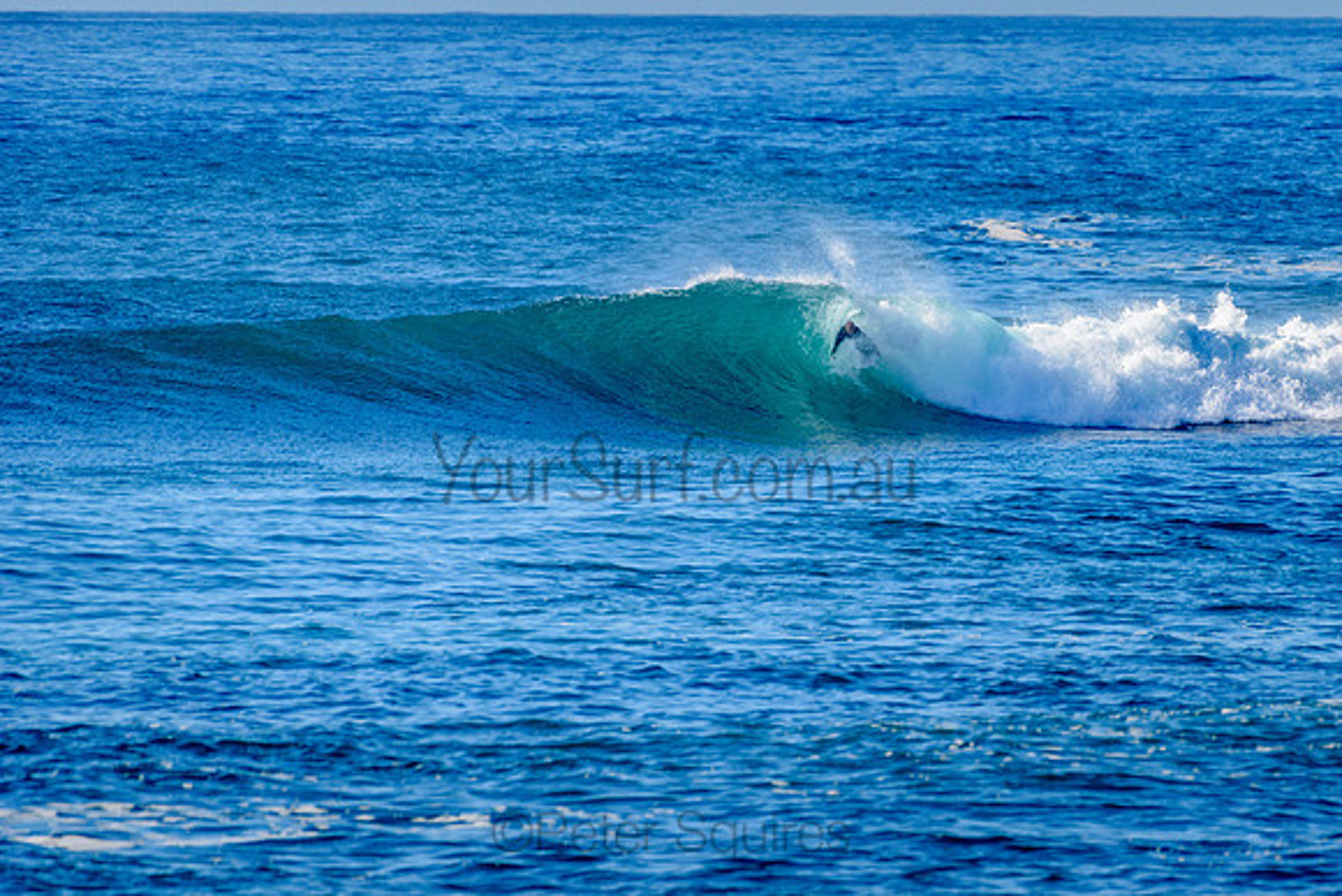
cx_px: 823
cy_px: 382
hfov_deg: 3.4
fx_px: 22864
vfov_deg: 2.2
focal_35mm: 613
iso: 220
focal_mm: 500
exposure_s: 1/2000
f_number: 5.6
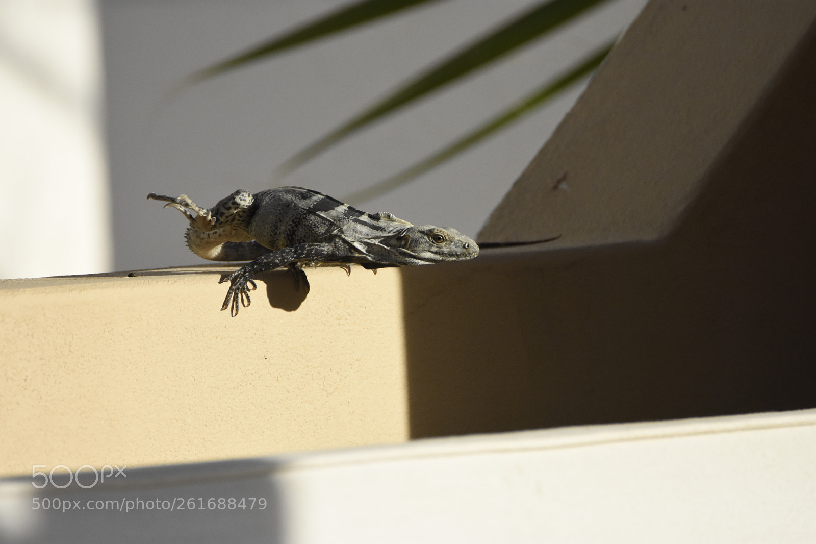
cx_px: 408
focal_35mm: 900
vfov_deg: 1.5
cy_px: 272
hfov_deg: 2.3
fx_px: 20394
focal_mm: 600
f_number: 6.3
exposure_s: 1/6400
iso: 2000
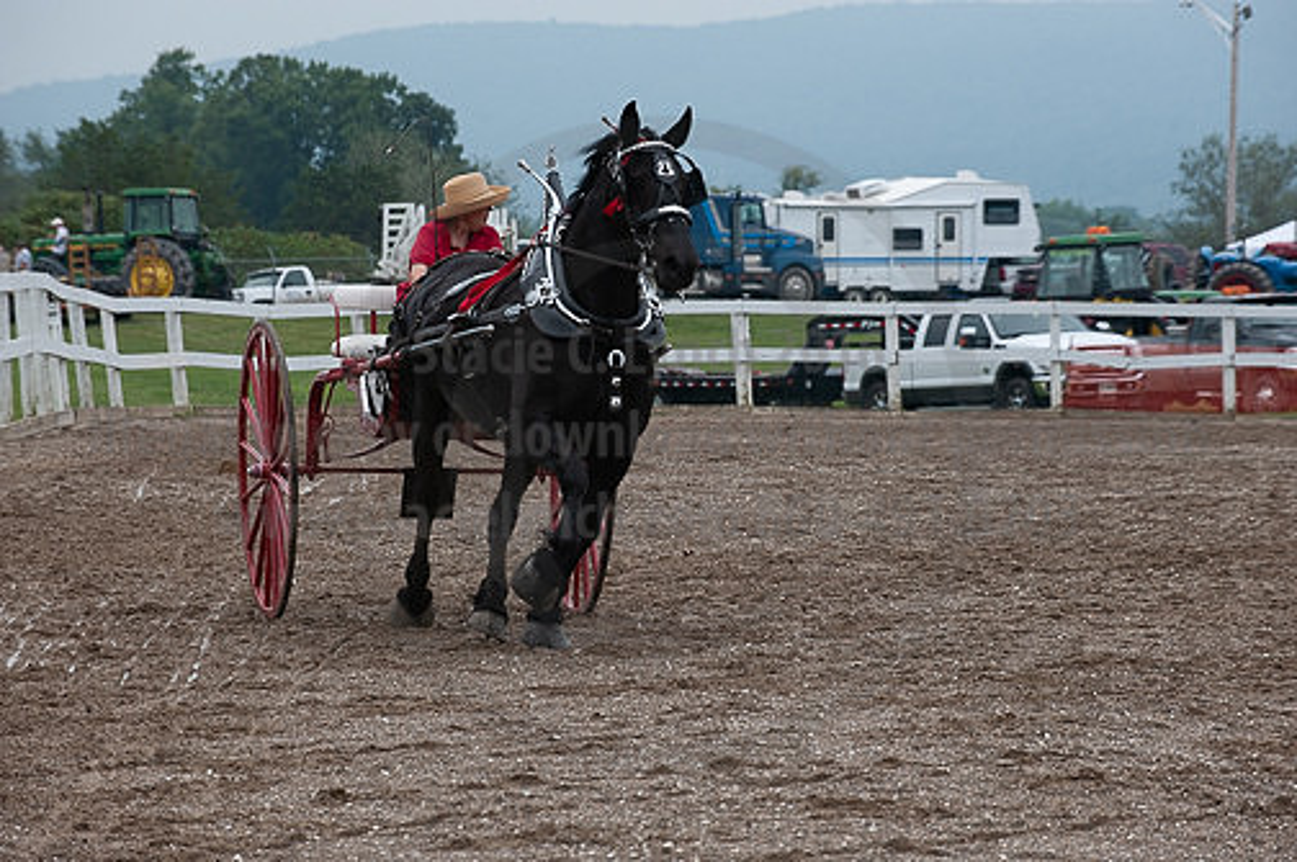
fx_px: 7198
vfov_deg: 6.9
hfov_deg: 10.3
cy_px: 431
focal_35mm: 200
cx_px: 648
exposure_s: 1/1000
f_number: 5.6
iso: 500
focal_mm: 200
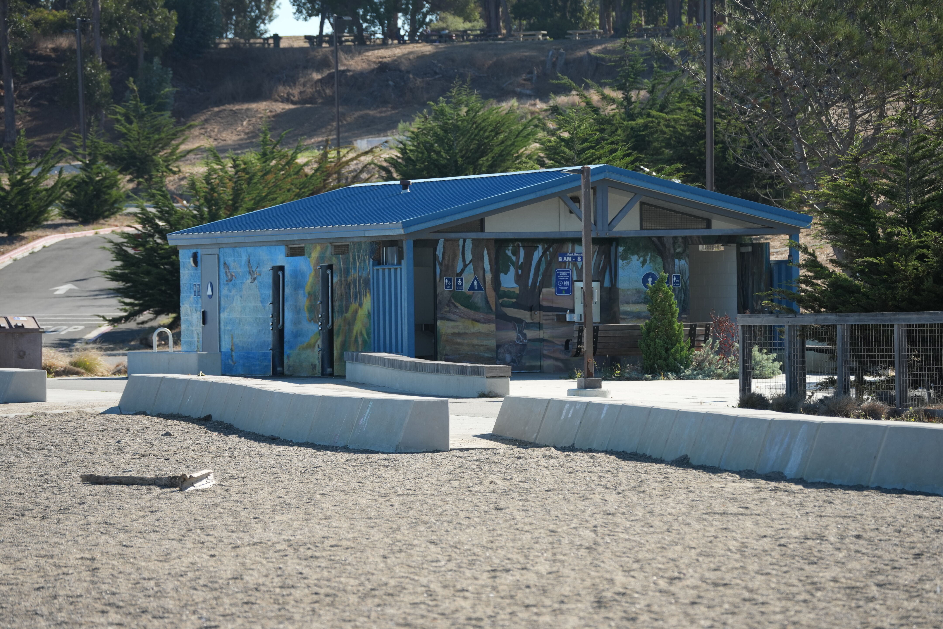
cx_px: 472
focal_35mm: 218
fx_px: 5710
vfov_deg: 6.3
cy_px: 314
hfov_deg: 9.4
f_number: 6.3
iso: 500
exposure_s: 1/800
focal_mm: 218
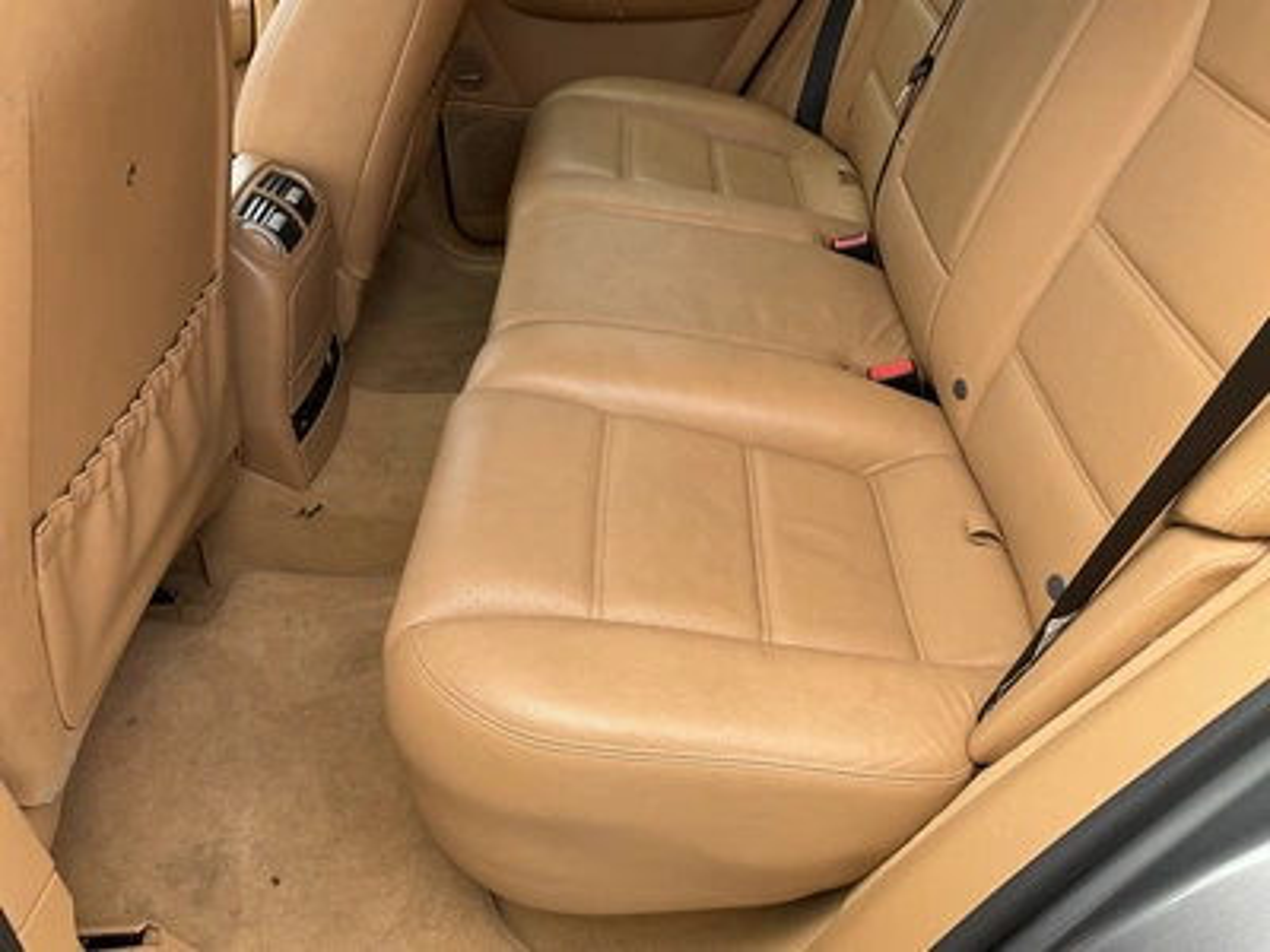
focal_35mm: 29
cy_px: 476
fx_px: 1064
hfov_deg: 61.7
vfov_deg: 48.2
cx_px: 635
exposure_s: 1/205
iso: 20
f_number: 1.8
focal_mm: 3
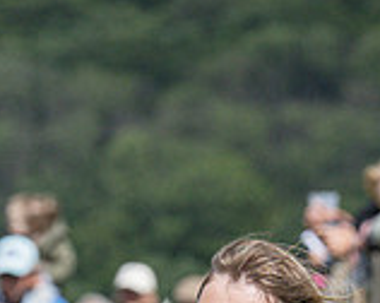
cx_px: 52
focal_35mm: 933
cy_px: 363
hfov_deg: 2.1
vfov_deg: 1.7
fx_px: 10480
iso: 400
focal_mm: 155
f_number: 5.6
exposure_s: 1/3200
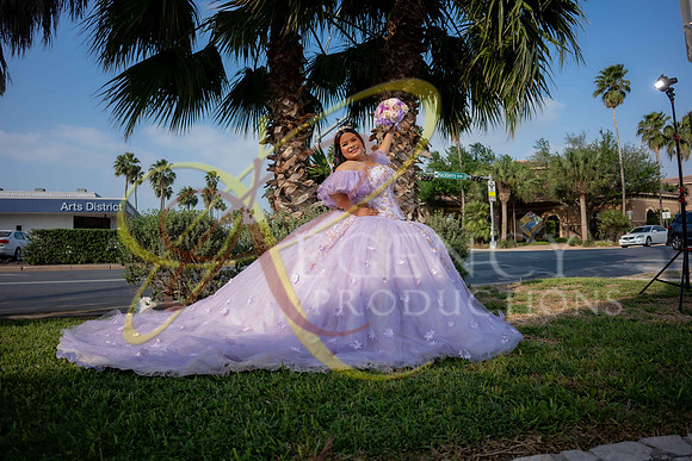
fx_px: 385
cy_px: 230
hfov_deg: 84.0
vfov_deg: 62.0
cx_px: 346
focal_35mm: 20
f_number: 2.8
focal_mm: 20
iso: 125
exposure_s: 1/1600
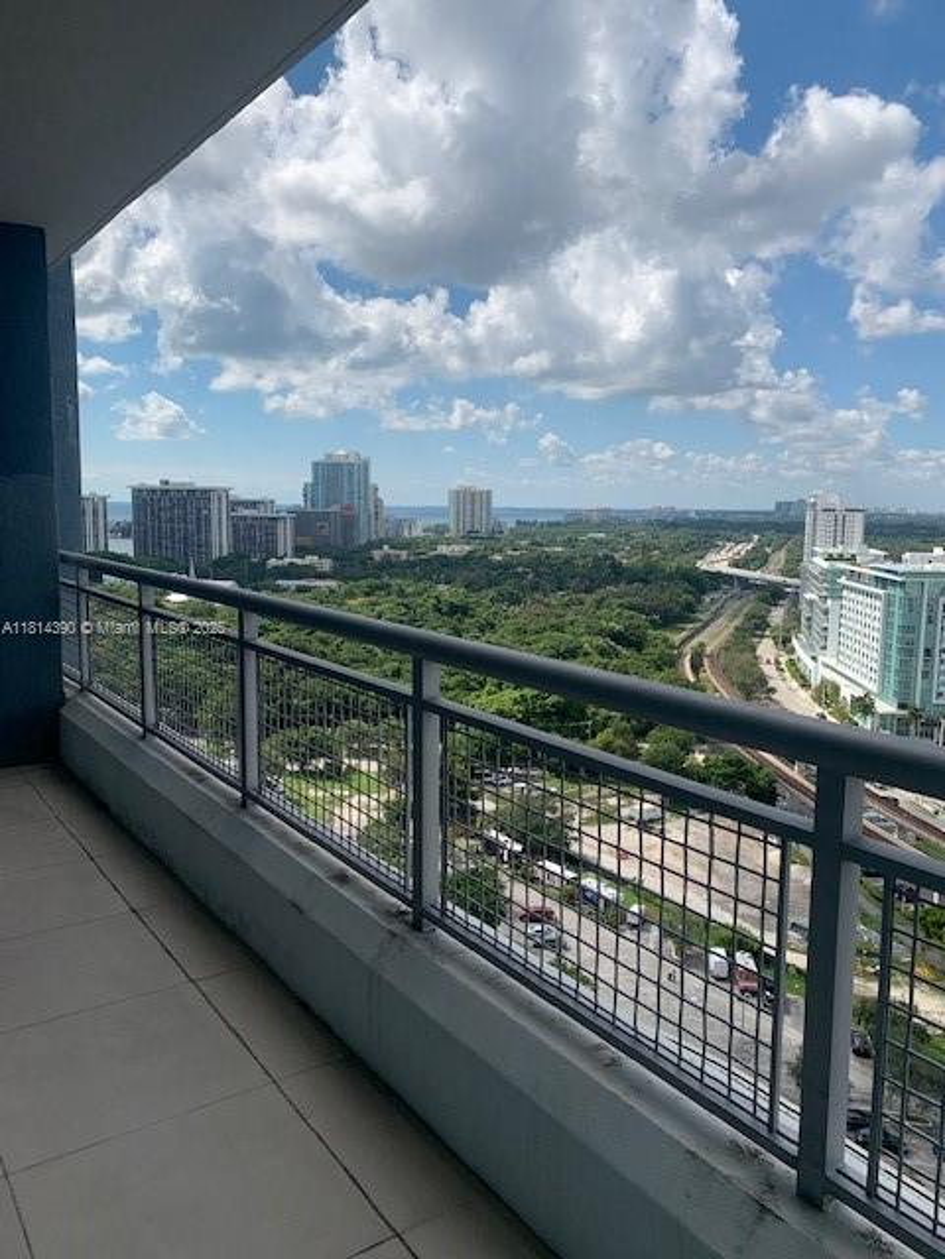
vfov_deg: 67.3
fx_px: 946
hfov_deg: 53.1
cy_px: 630
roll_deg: -1.4
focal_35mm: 26
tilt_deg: -6.0
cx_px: 472
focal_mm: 4.25
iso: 25
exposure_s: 1/3521
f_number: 1.8
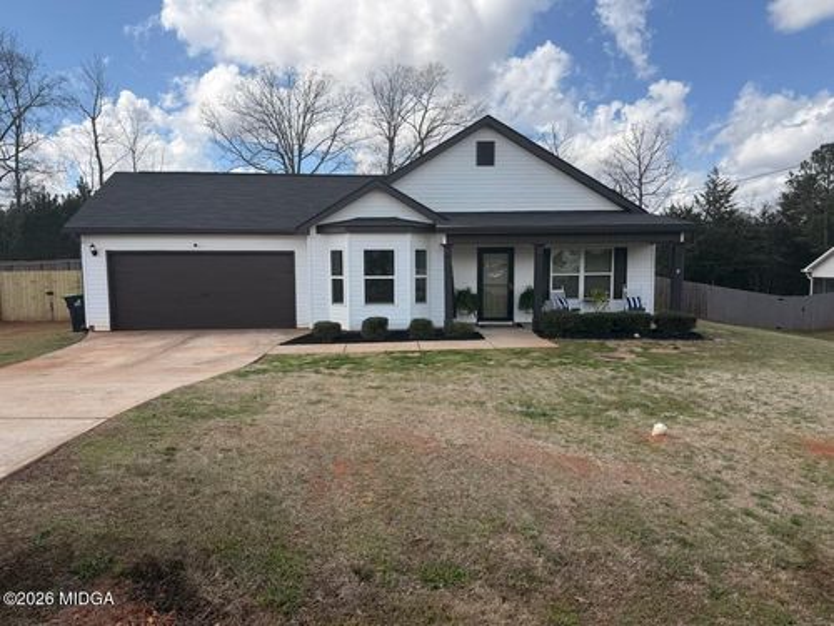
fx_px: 578
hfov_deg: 71.6
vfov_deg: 56.8
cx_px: 417
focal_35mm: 24
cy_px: 313
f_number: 1.78
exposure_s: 1/4167
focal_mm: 6.76
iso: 80
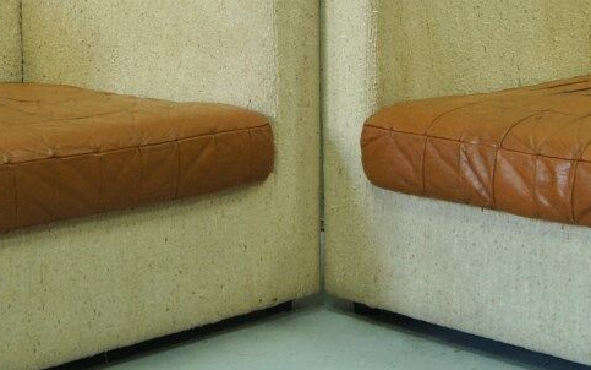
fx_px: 1530
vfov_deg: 13.5
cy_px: -21
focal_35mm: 95
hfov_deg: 21.9
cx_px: 297
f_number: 7.1
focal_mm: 24
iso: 400
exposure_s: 1/10
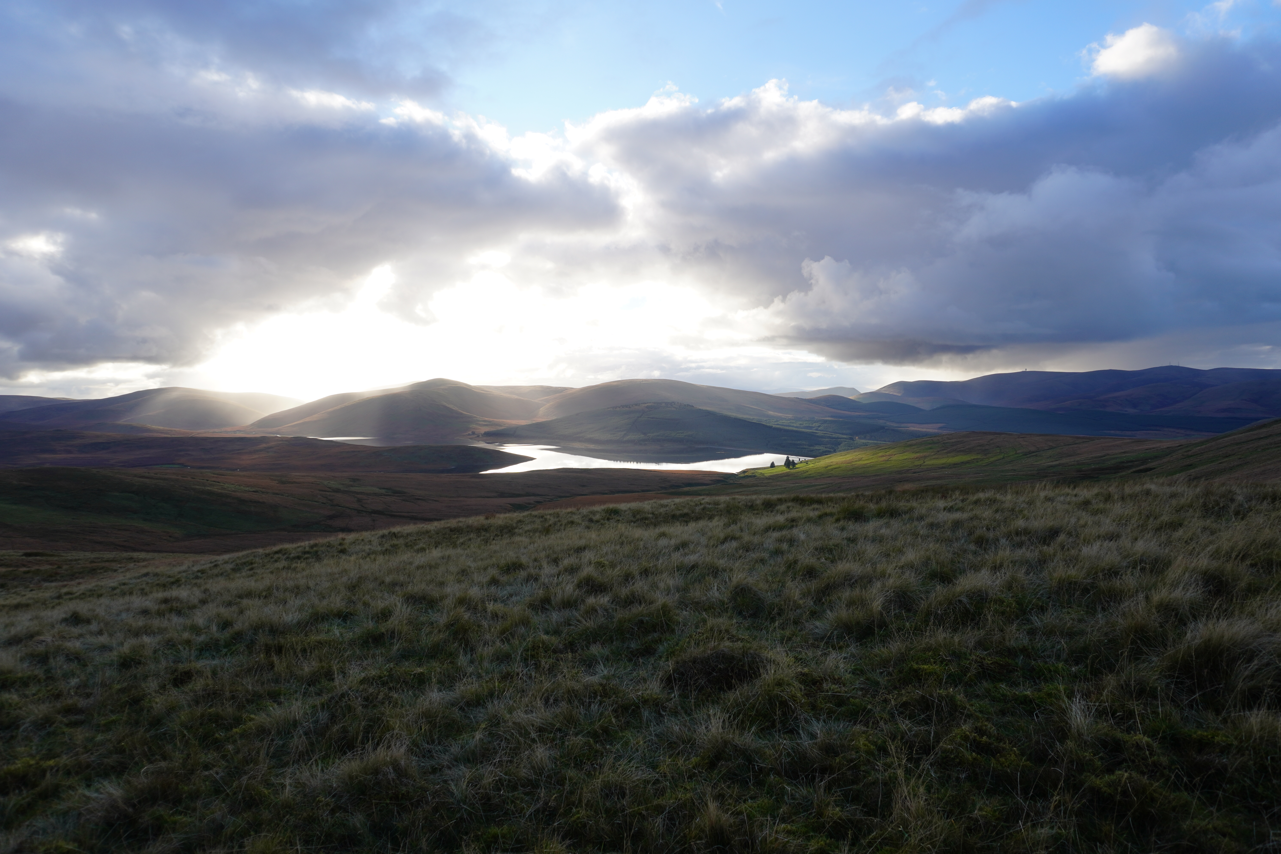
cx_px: 640
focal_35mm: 24
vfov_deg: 53.1
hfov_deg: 73.7
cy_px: 427
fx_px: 854
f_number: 5
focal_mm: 16
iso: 100
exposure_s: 1/320
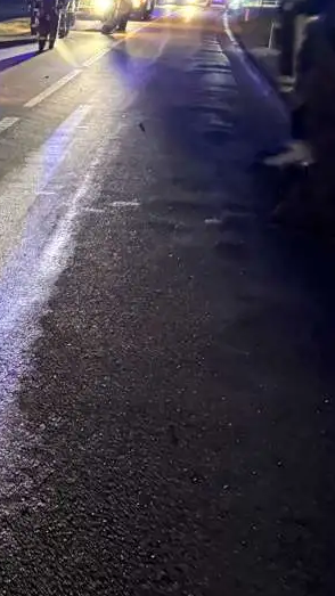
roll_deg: -1.0
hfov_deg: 15.9
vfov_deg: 34.5
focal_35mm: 60
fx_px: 948
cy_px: 187
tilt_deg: -11.8
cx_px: -325
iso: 8000
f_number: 1.78
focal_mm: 6.76
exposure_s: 1/15
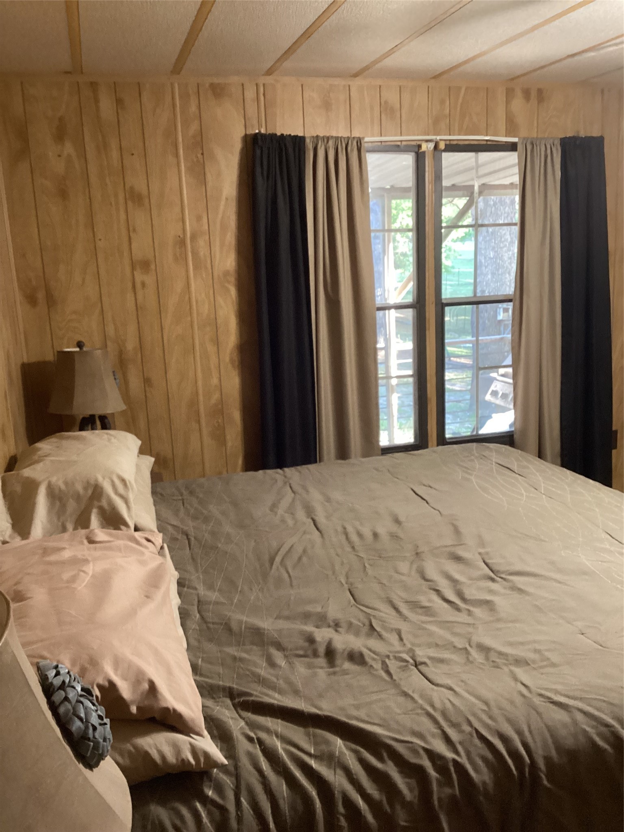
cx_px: 312
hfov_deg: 45.4
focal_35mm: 31
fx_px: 745
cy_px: 416
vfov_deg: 58.4
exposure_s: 1/60
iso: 320
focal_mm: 3.3
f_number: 2.4
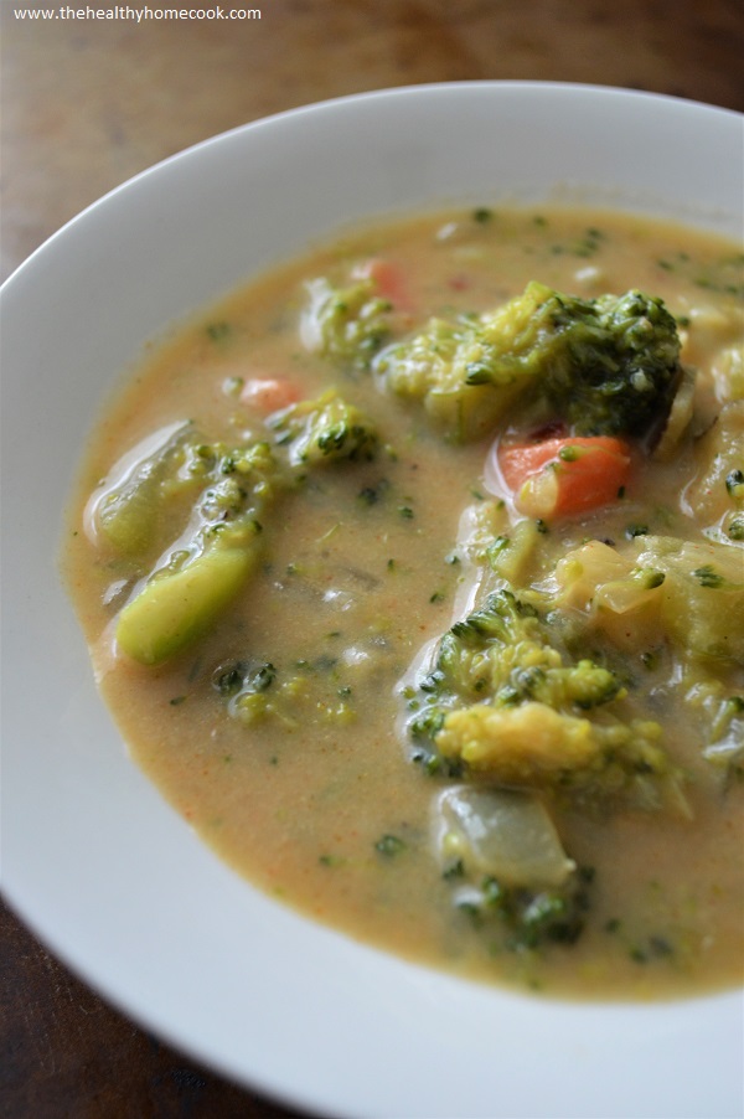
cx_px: 372
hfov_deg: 28.0
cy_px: 560
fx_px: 1490
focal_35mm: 48
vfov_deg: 41.1
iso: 800
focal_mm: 32
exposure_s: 1/25
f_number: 4.8
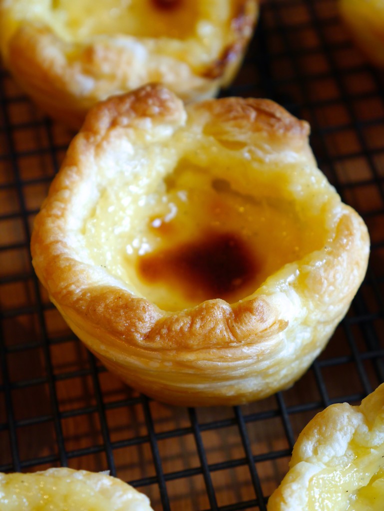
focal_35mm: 84
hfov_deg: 17.6
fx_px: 1241
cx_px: 192
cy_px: 256
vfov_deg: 23.3
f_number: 5.6
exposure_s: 1/80
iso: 500
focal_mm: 42
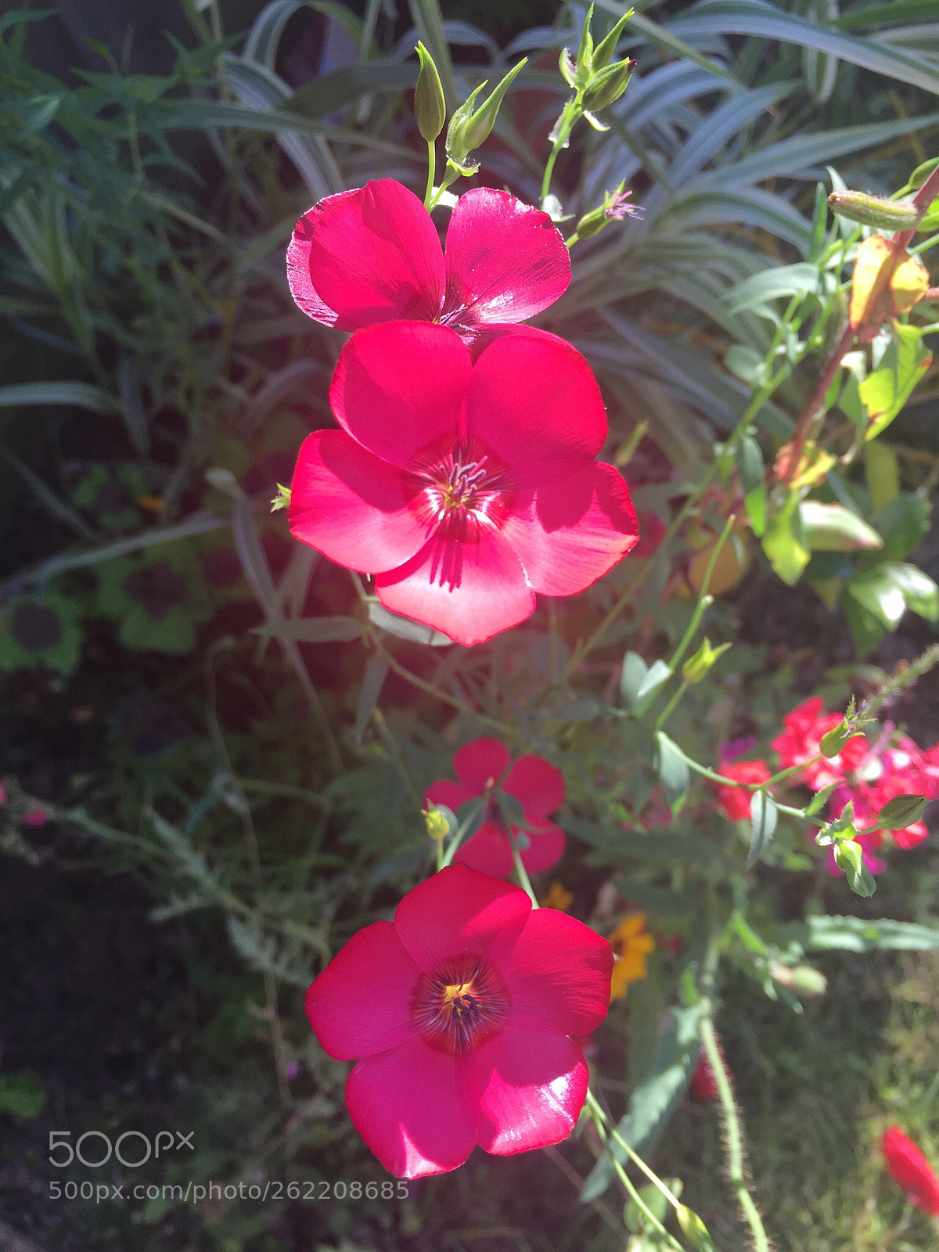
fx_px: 1049
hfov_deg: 48.2
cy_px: 626
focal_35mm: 29
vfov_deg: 61.7
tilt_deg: -75.5
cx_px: 470
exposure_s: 1/241
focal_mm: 4.15
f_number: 2.2
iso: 32
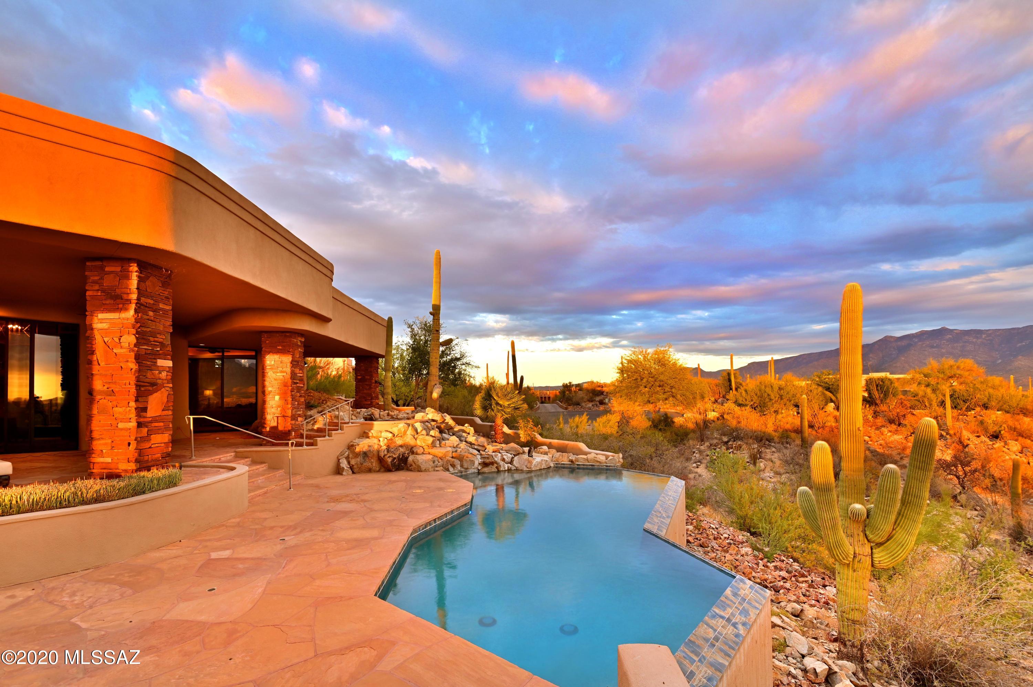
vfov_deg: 73.7
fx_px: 459
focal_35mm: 16
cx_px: 516
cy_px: 344
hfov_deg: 96.8
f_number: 9
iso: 100
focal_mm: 16
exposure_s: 1/13
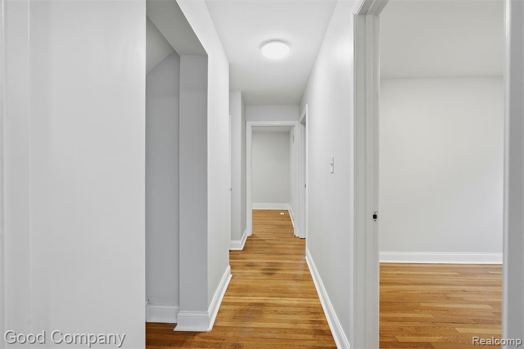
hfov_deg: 96.8
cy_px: 174
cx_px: 262
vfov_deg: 73.7
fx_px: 233
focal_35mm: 16
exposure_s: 1/125
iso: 250
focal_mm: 16
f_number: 8
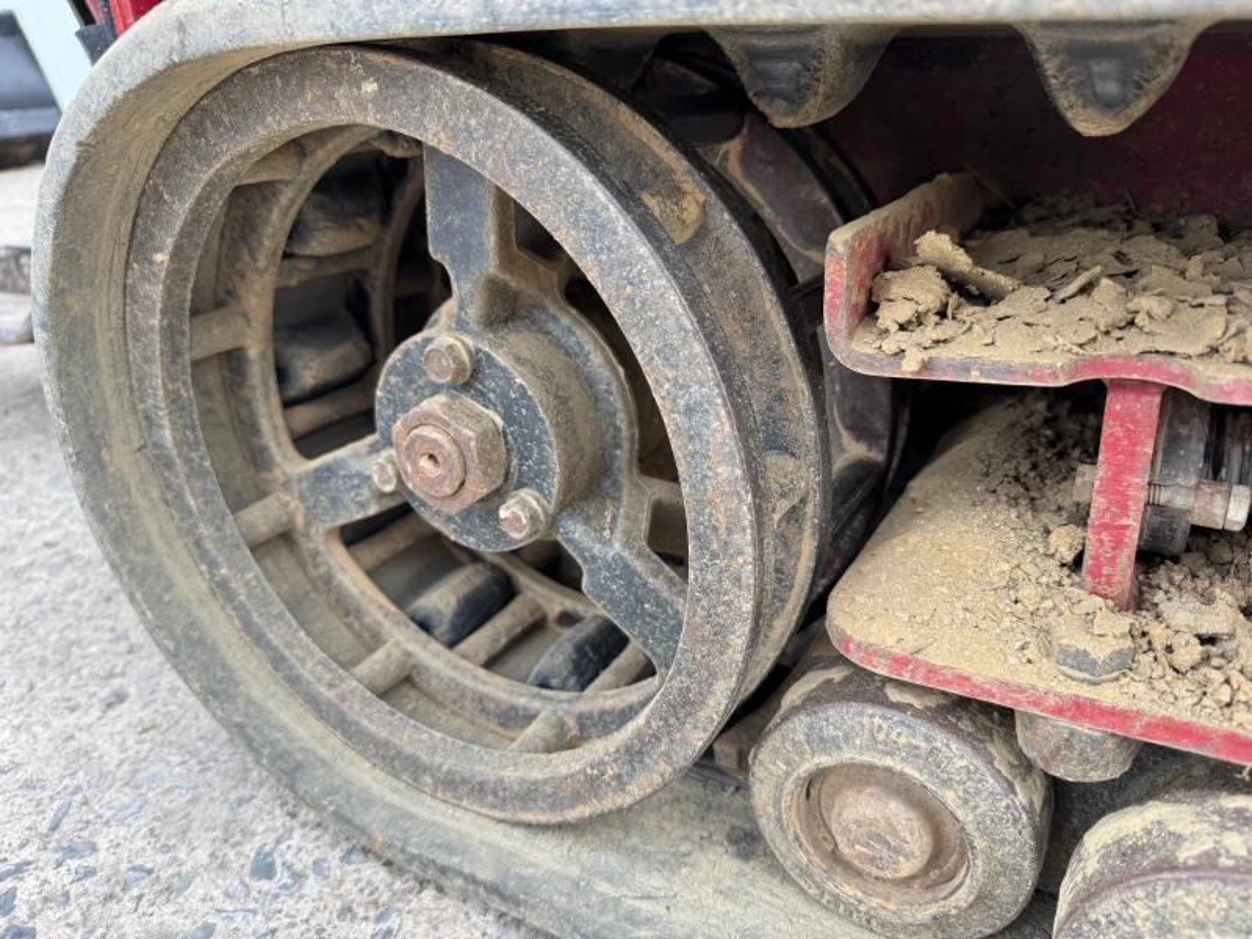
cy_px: 470
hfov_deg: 71.6
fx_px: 868
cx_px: 626
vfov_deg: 56.8
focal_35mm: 24
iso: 64
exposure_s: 1/271
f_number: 1.78
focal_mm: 6.76
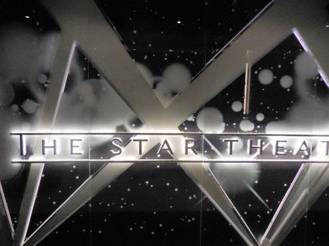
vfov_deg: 54.9
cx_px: 164
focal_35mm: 25
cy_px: 123
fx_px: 238
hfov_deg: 69.4
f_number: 3.3
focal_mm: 4.5
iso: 1600
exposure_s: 1/640
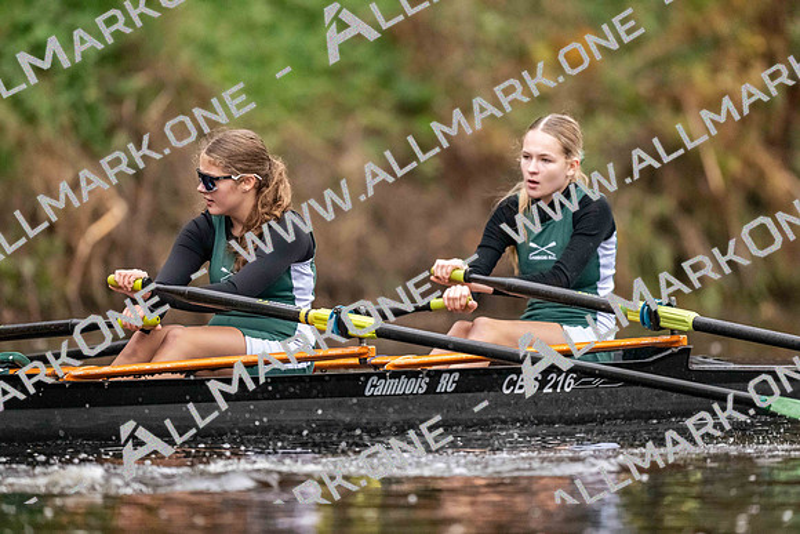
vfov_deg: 2.3
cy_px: 267
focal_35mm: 600
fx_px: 13336
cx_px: 400
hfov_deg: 3.4
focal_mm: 600
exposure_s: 1/2500
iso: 7200
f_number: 4
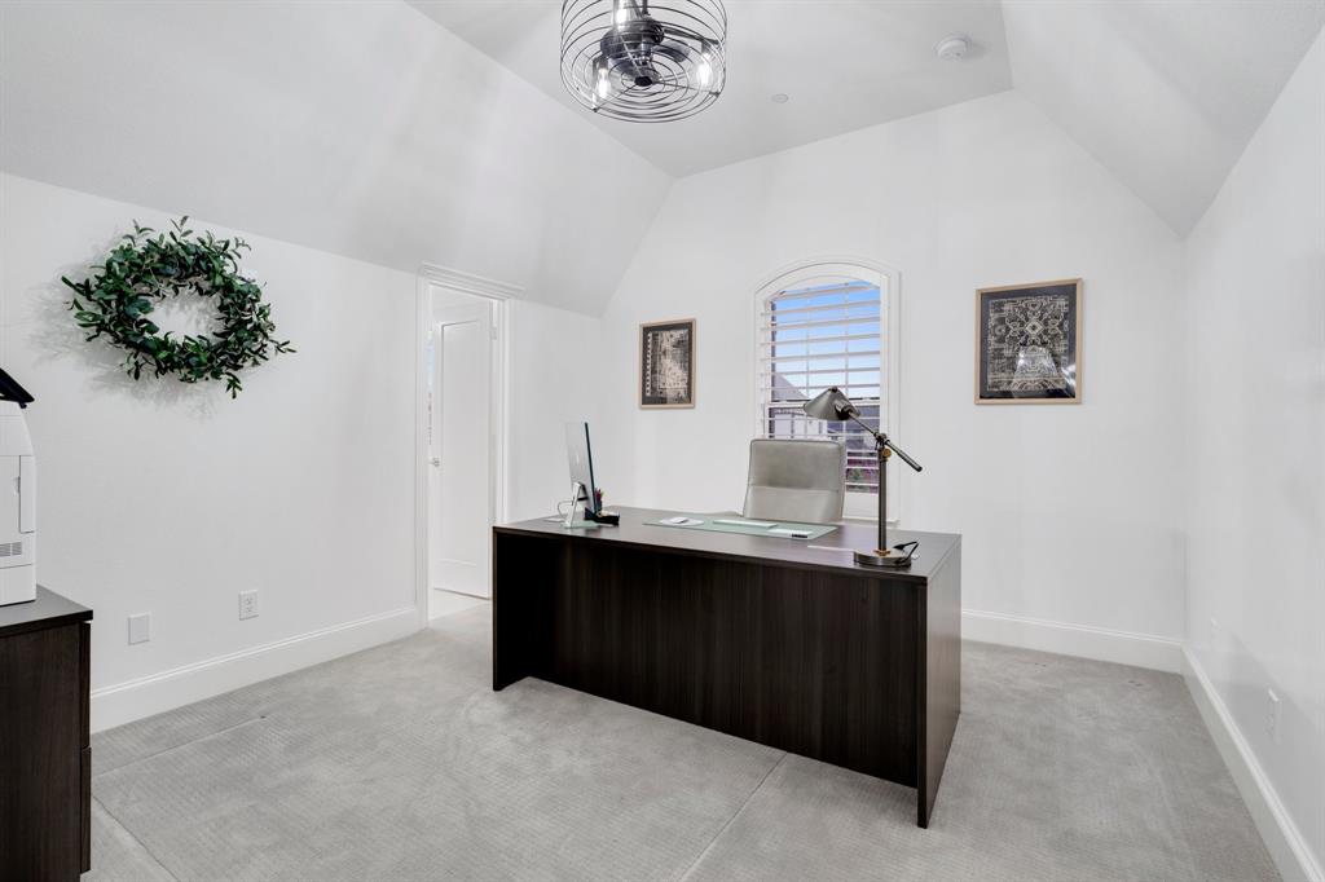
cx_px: 662
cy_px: 441
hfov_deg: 96.8
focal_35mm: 16
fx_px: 589
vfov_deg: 73.7
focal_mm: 16
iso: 100
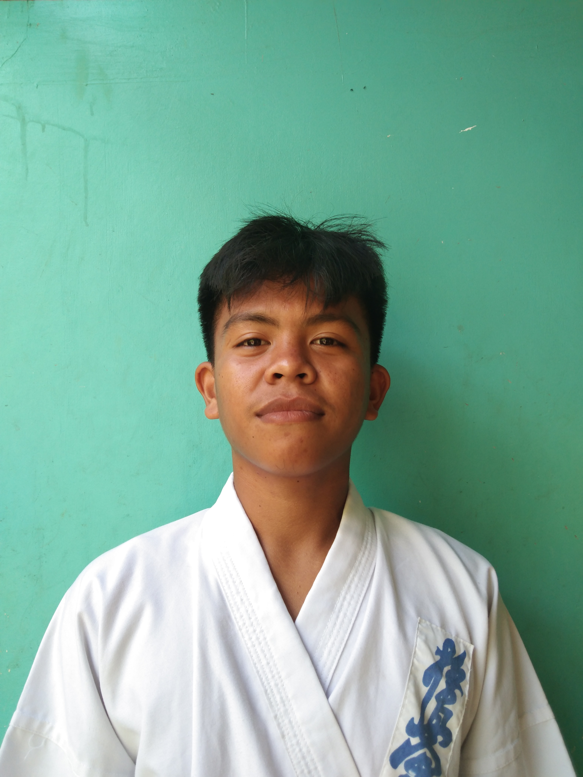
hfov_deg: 45.4
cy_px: 388
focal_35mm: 31
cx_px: 292
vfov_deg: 58.4
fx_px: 696
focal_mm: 3.69
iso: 98
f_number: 2.2
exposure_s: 1/100
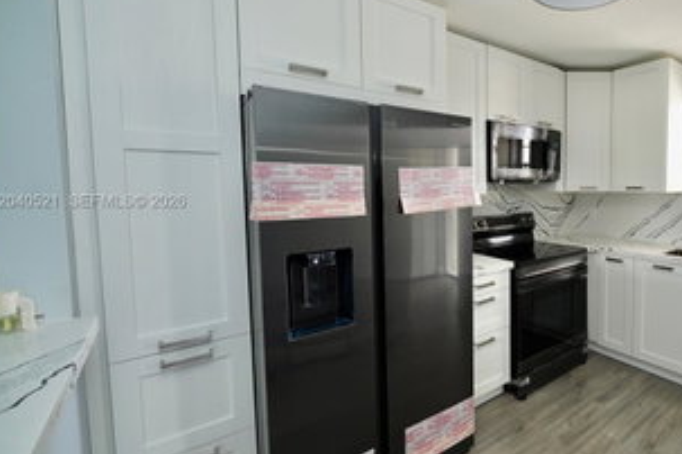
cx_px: 515
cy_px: 202
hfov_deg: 79.9
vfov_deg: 64.4
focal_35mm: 19
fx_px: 360
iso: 640
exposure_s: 1/60
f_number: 4
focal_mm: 12
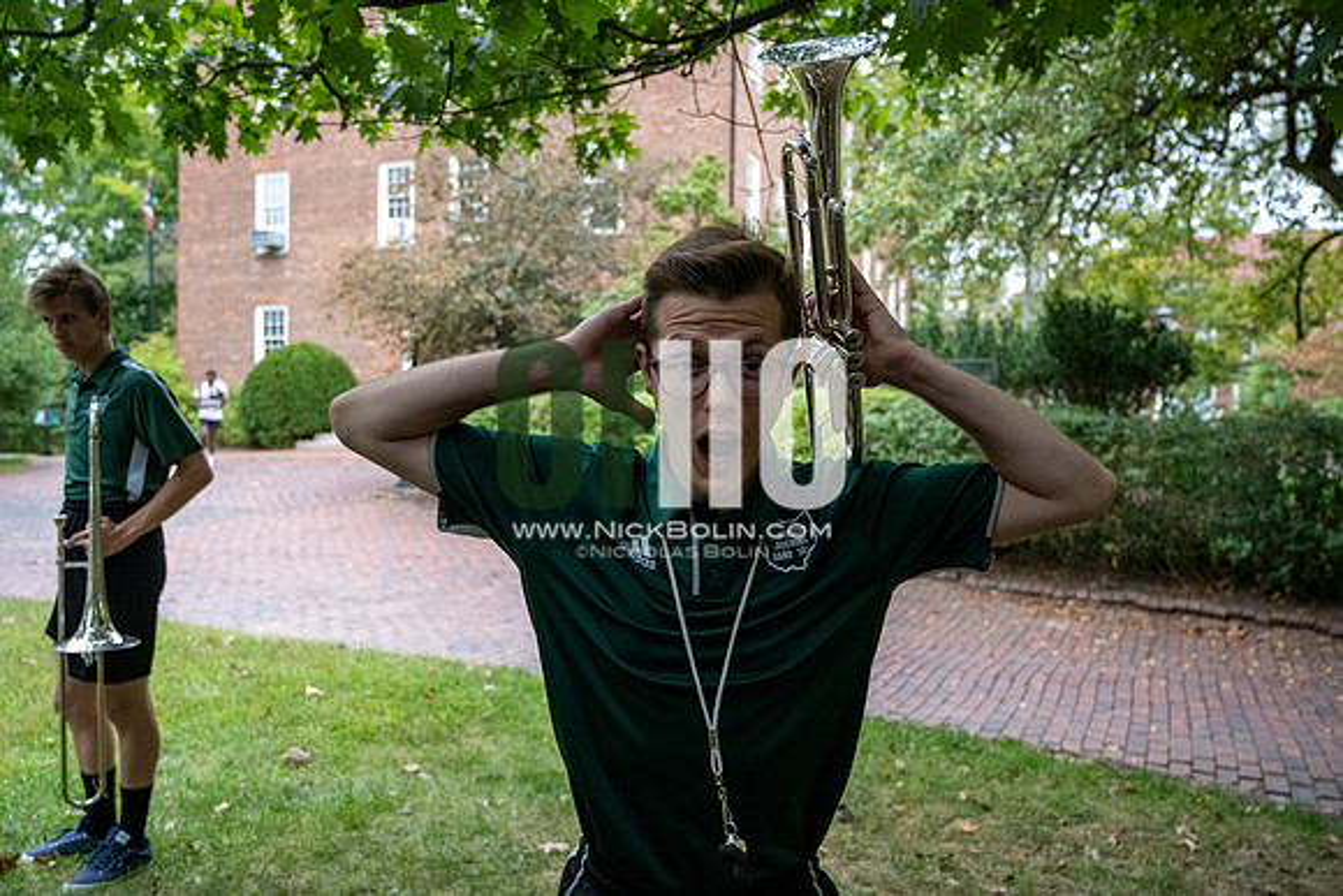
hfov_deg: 57.2
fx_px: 1231
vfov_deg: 40.0
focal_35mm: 33
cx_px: 672
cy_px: 448
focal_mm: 33
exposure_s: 1/500
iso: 4000
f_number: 4
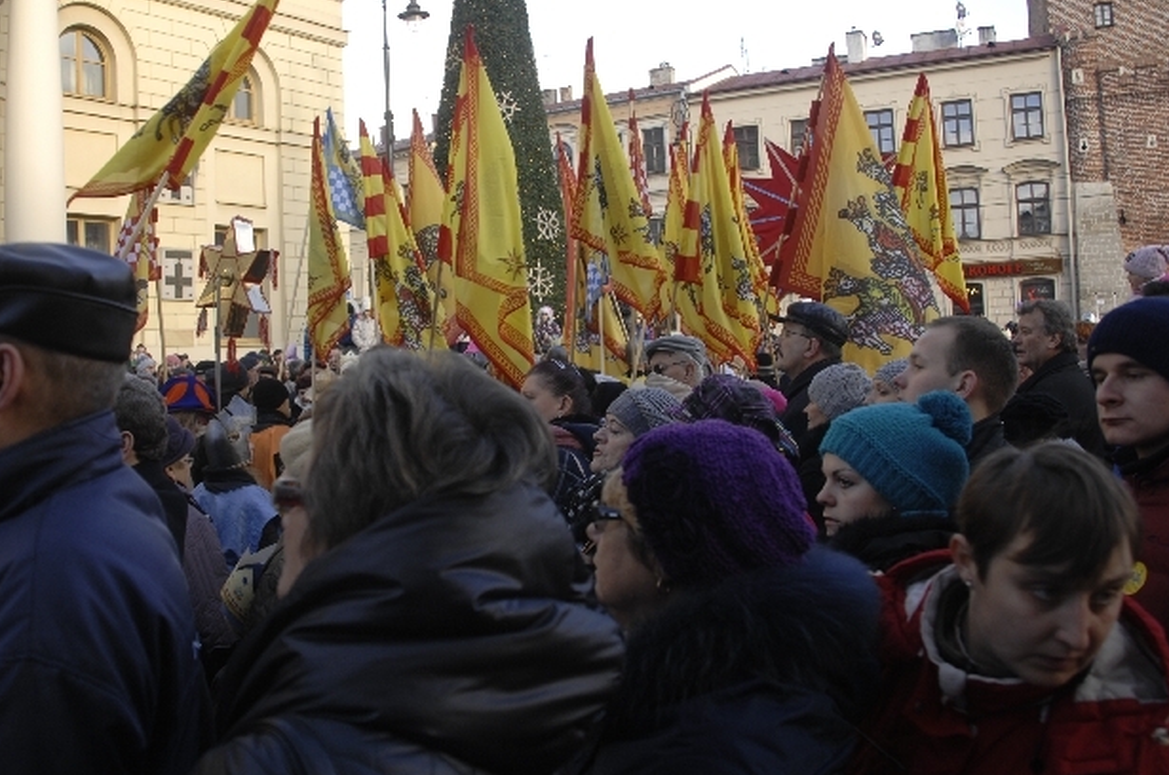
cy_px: 322
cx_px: 494
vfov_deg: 34.0
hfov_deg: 49.4
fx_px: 1264
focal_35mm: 39
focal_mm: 20
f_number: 3.5
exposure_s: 1/180
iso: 100
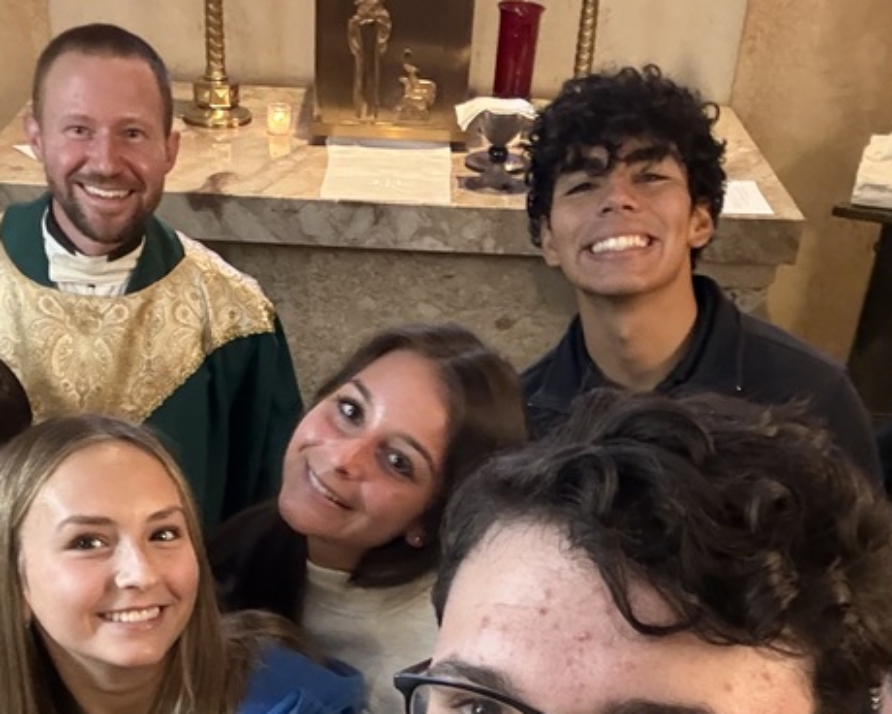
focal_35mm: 50
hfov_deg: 37.3
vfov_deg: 29.0
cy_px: 648
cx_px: 386
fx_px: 1320
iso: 500
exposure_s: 1/17
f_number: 1.9
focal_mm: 2.69
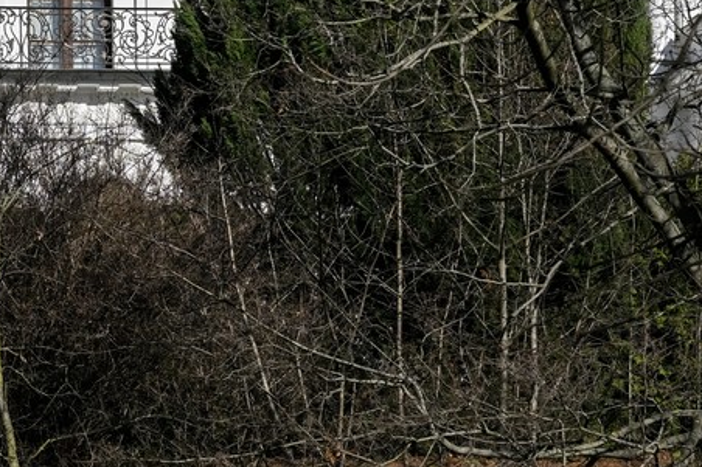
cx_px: -73
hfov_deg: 9.4
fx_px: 4230
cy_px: 24
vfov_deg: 6.3
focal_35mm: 217
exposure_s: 1/5000
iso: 400
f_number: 6.3
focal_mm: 70
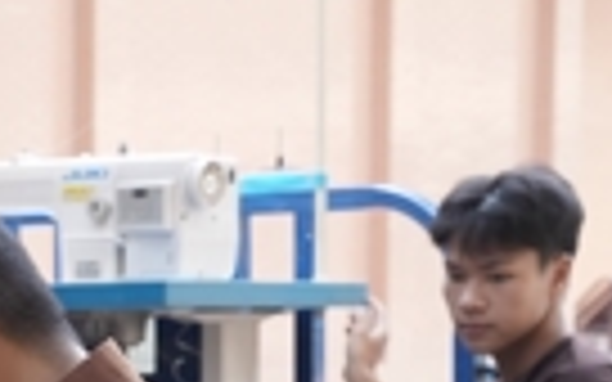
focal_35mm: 170
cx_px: -716
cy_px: 573
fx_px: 2835
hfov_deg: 10.9
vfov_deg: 7.6
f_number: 4
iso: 800
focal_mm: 35
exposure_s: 1/400
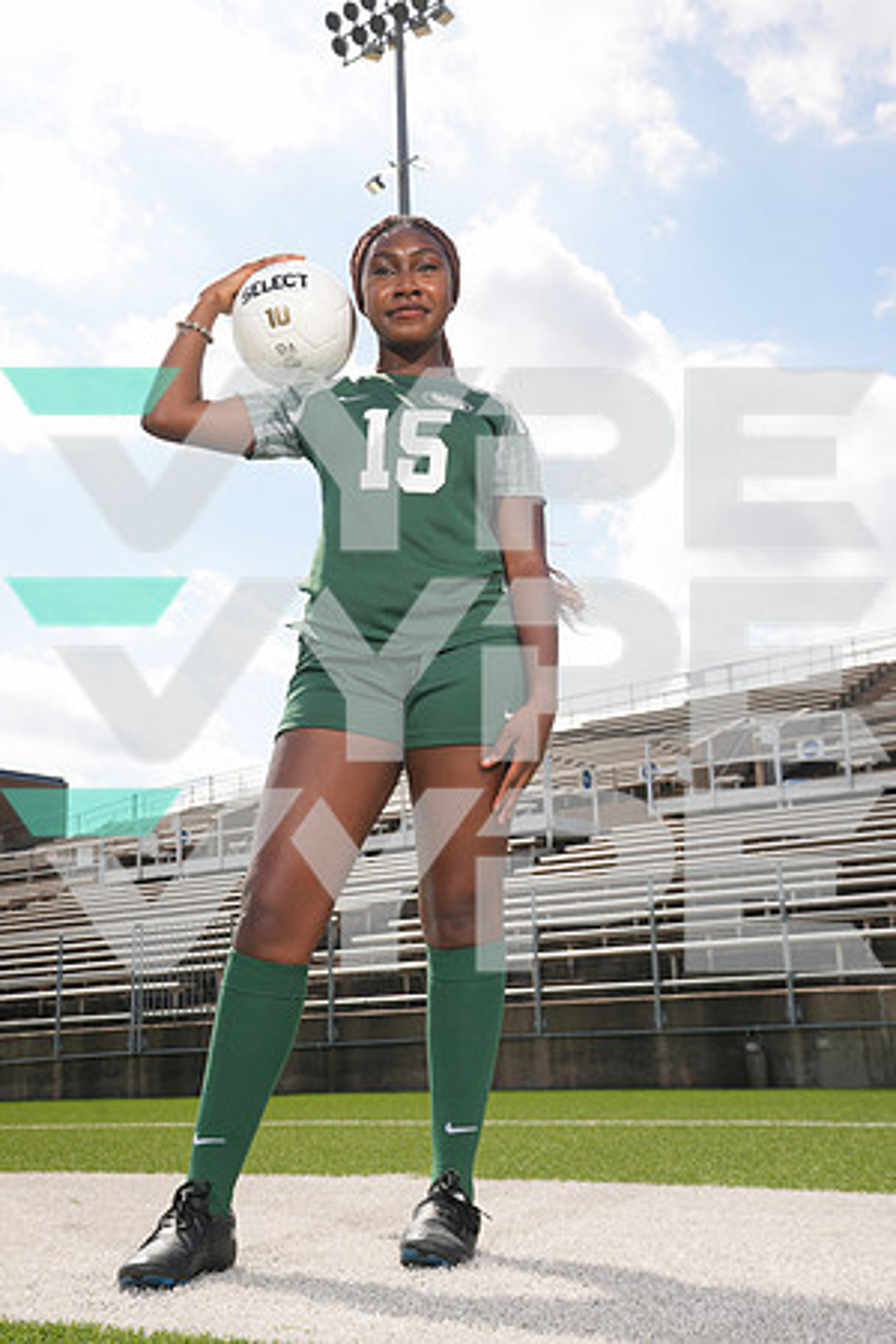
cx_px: 448
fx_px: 1531
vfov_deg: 47.4
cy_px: 672
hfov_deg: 32.6
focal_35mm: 41
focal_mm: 41
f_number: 9
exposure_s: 1/200
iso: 125
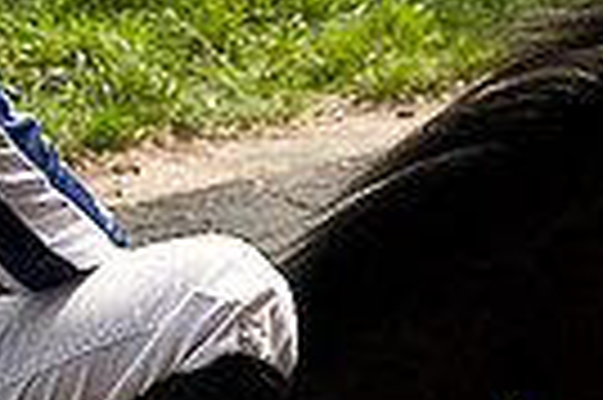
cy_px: -38
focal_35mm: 1100
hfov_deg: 1.9
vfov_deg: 1.2
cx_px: -292
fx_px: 18402
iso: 1000
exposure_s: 1/500
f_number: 11
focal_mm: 170
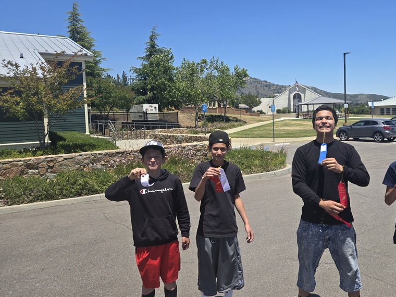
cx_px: 264
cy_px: 129
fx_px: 355
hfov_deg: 57.1
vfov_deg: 45.3
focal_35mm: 31
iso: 25
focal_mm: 5.4
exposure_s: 1/1695
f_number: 1.8
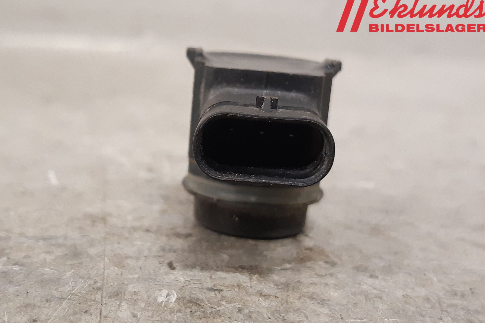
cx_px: 236
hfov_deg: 65.5
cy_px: 179
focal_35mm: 28
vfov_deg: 46.3
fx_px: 377
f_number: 1.7
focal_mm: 3.93
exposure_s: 1/33
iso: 250
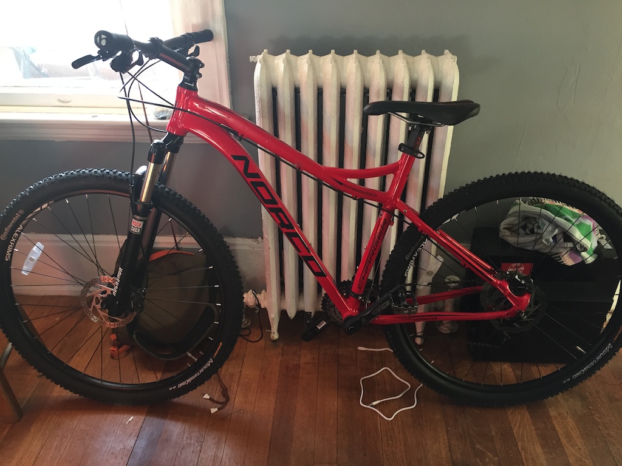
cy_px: 233
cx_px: 311
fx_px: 521
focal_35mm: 29
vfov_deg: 48.2
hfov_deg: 61.7
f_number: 2.2
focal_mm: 4.15
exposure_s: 1/30
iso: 80
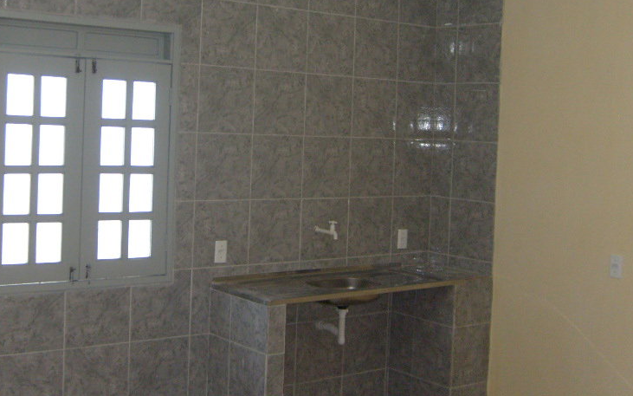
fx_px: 897
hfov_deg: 38.7
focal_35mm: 52
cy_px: 120
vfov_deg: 24.7
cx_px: 250
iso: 100
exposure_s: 1/45
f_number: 2.8
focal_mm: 5.8
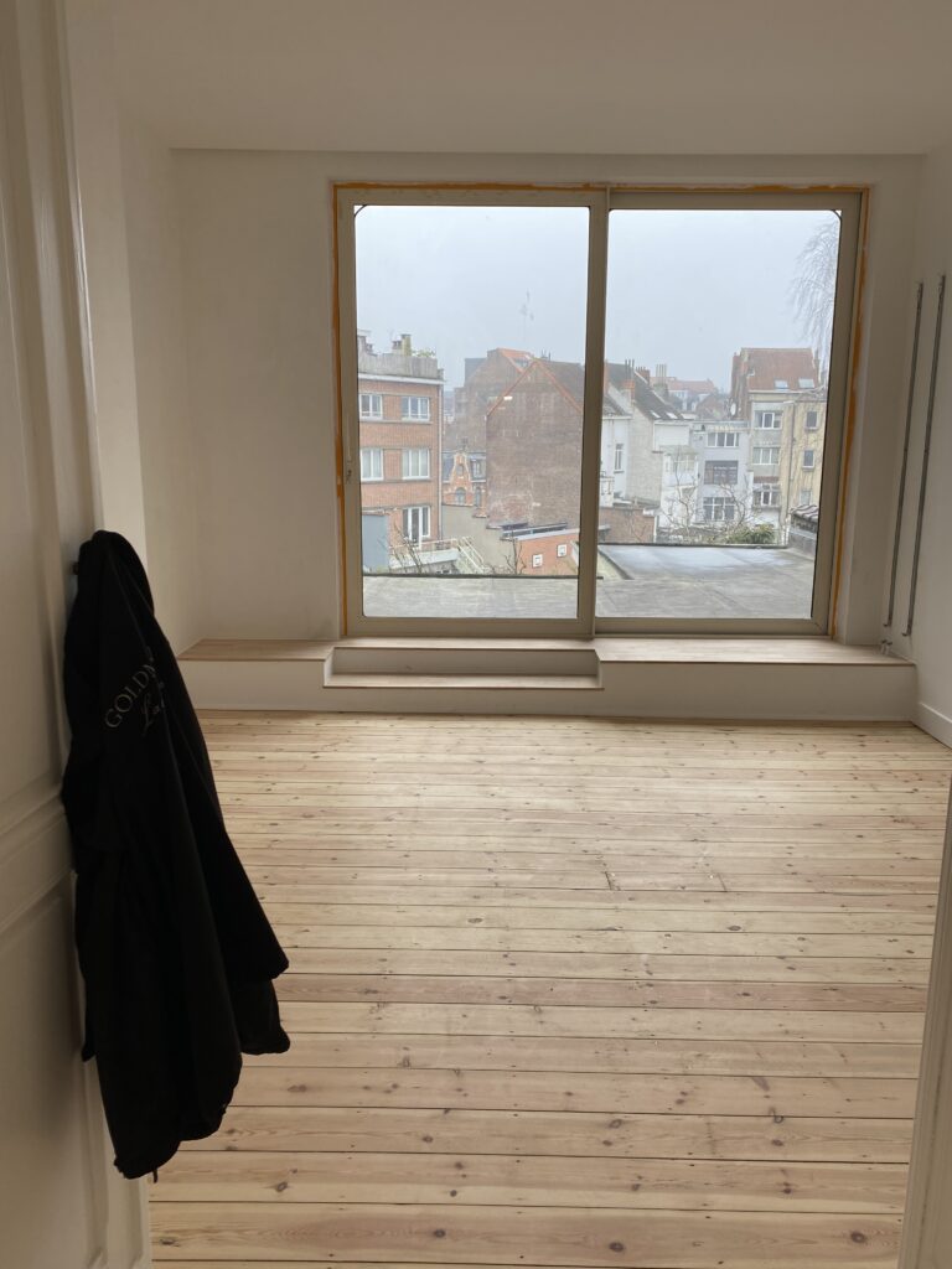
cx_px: 476
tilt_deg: -10.8
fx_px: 953
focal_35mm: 26
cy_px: 634
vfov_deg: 67.3
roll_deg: +0.3
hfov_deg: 53.1
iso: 32
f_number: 1.8
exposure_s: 1/122
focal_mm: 4.25
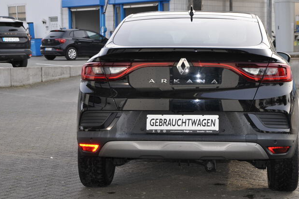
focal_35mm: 81
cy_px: 92
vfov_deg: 16.8
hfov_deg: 25.0
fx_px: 672
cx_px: 186
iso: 200
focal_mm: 42
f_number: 5.6
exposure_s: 1/200
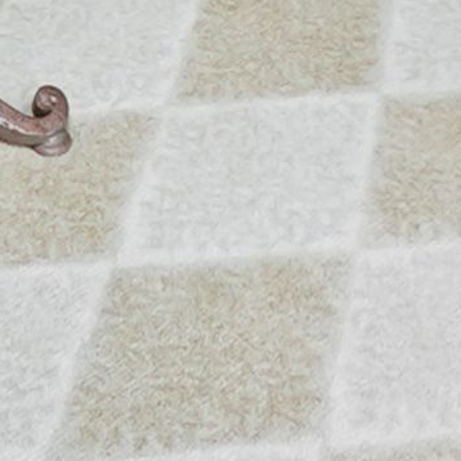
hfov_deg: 14.4
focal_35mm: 121
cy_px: -1187
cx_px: 118
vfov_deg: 9.0
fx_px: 1823
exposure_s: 1/3
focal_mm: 12
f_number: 13
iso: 1600
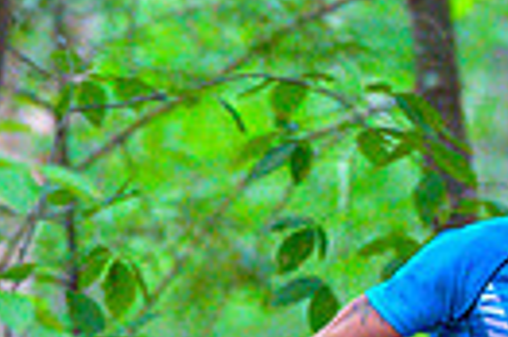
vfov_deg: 1.3
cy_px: 337
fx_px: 15150
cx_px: 732
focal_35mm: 1075
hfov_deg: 1.9
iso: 8000
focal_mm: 200
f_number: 4
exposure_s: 1/200
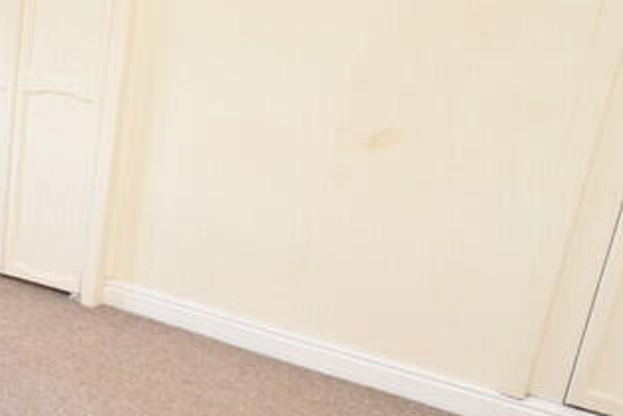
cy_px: 234
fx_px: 848
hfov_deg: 32.6
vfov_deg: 27.5
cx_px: -141
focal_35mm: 49
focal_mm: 10
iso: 800
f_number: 4
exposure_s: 1/125
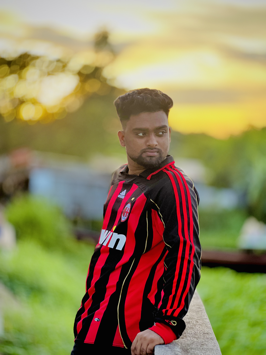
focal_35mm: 77
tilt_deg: -0.7
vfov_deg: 25.3
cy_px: 178
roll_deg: -2.5
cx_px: 133
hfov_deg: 19.1
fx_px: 789
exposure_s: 1/121
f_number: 2.8
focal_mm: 9
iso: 125
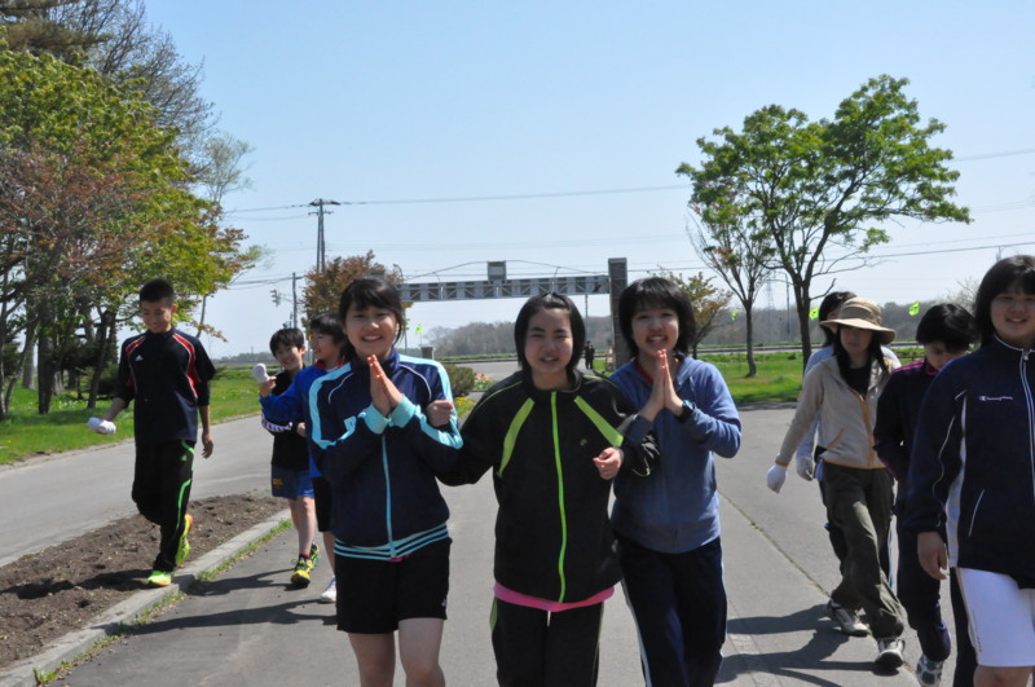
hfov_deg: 42.4
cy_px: 344
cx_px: 518
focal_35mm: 46
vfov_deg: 28.9
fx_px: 1335
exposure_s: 1/1250
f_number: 18
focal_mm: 31
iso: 3200
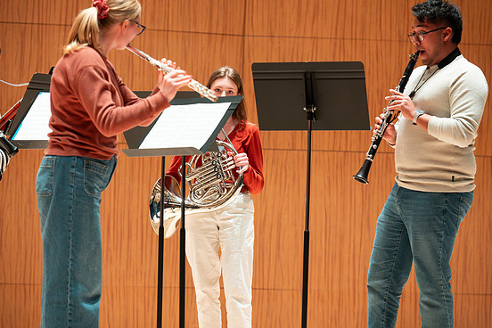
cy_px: 159
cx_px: 250
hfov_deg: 10.9
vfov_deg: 7.3
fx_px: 2583
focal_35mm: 189
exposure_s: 1/160
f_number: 4
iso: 2000
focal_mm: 180
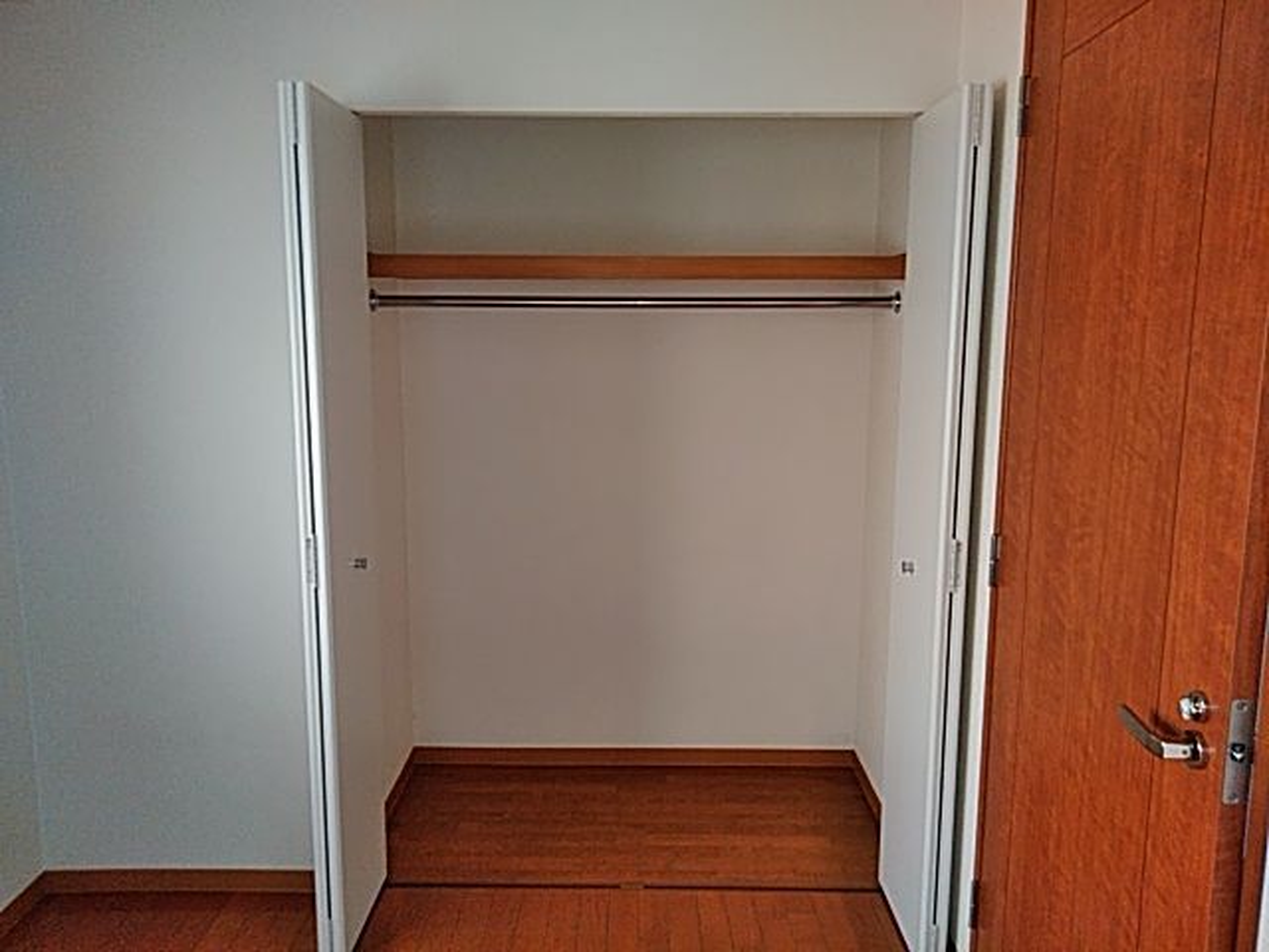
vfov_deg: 51.4
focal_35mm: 27
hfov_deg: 65.3
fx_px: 990
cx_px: 634
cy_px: 476
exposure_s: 1/60
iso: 391
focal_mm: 3.46
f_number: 2.2
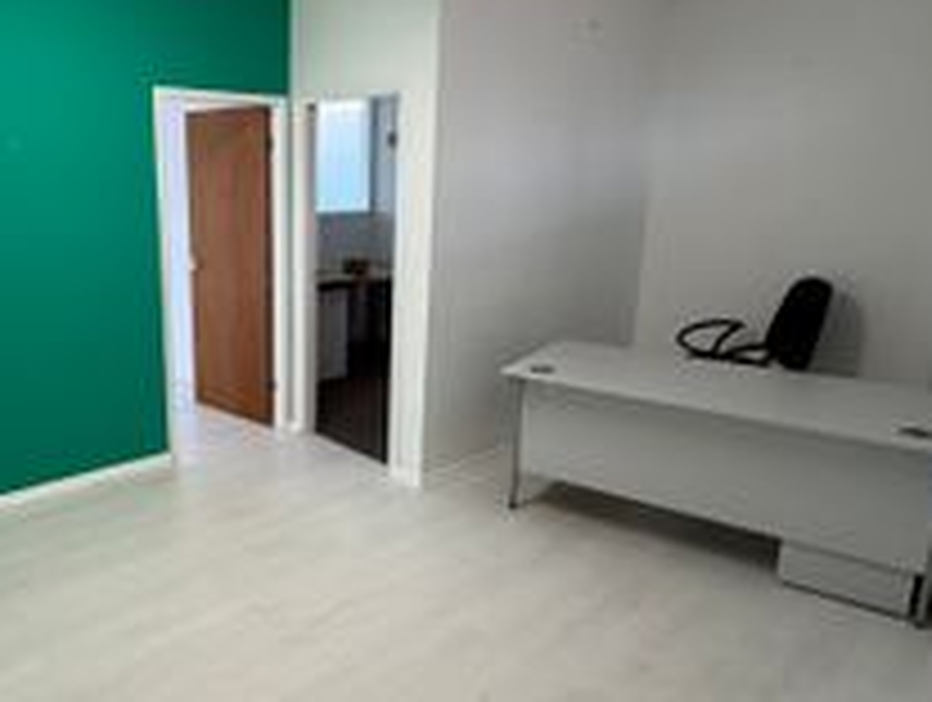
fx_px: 728
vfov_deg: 51.5
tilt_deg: -12.2
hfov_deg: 63.7
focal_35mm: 27
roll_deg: -0.2
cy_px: 333
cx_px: 315
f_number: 2.2
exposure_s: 1/100
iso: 100
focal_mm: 2.22
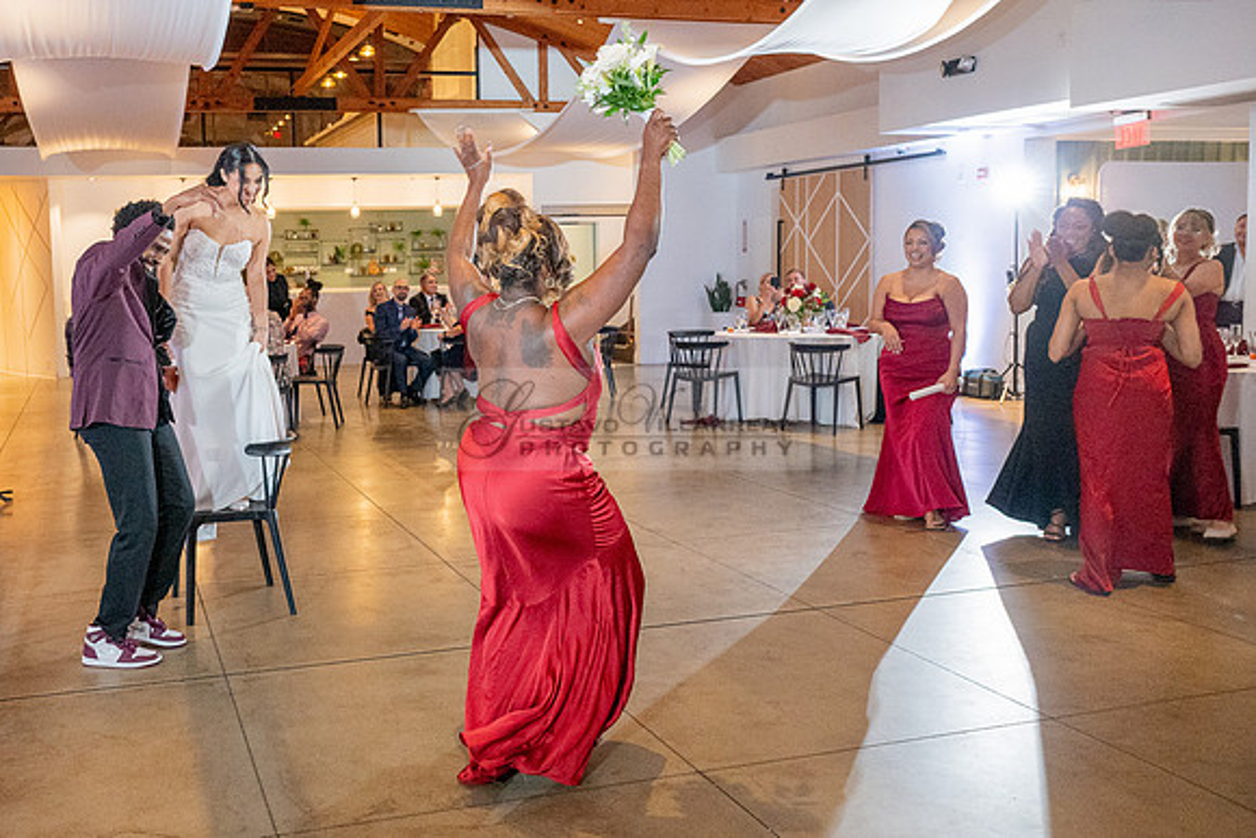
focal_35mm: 33
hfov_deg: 55.3
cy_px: 365
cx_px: 386
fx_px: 1160
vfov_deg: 39.6
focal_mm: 24
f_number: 4
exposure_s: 1/200
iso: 3200
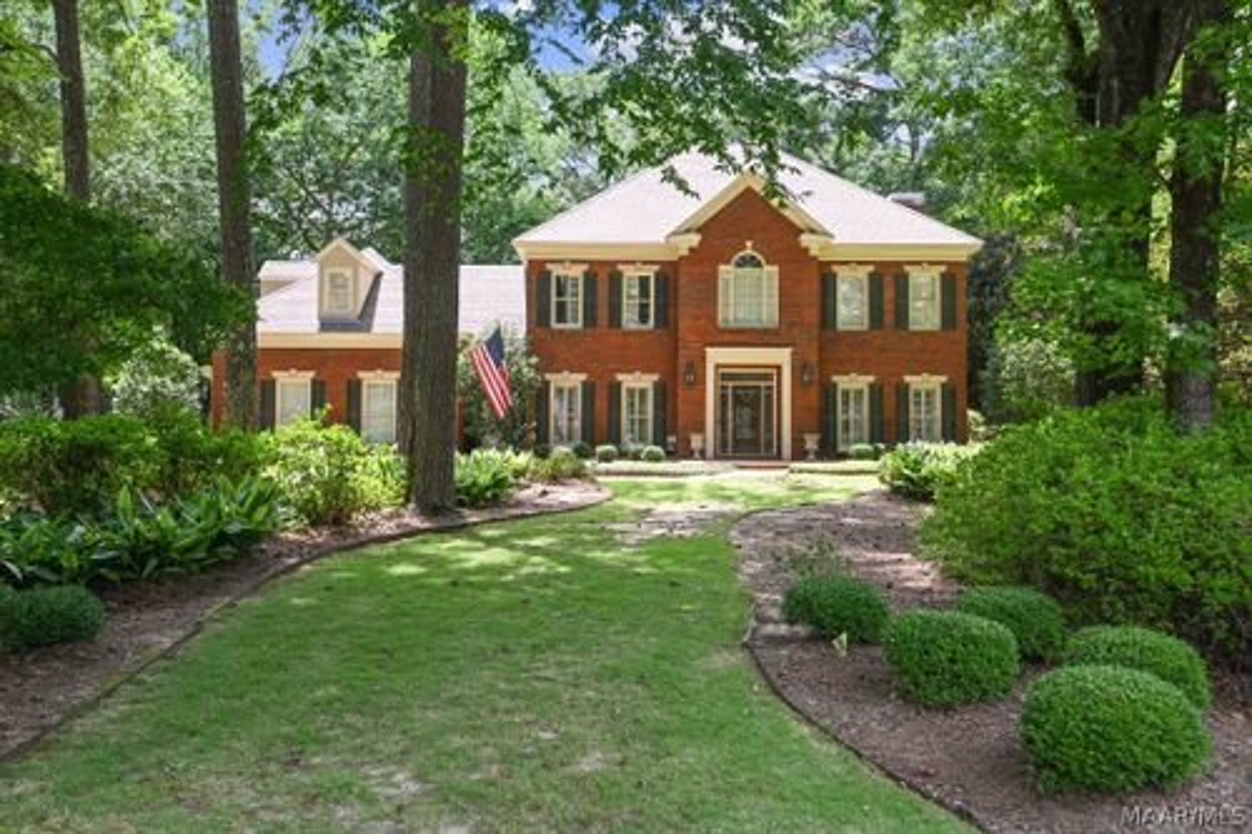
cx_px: 626
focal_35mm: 30
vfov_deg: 43.6
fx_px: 1043
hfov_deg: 61.9
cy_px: 417
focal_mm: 30
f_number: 5.6
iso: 400
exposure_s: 1/320
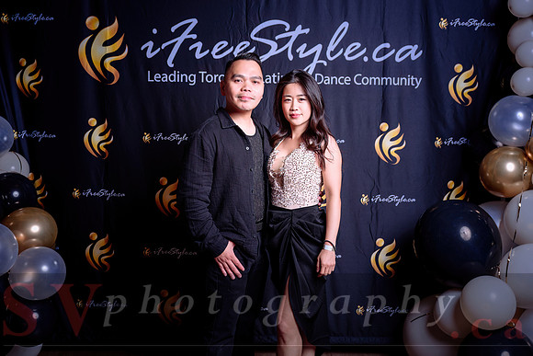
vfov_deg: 32.6
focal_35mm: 41
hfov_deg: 47.4
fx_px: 607
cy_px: 178
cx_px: 266
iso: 125
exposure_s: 1/160
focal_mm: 41
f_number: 4
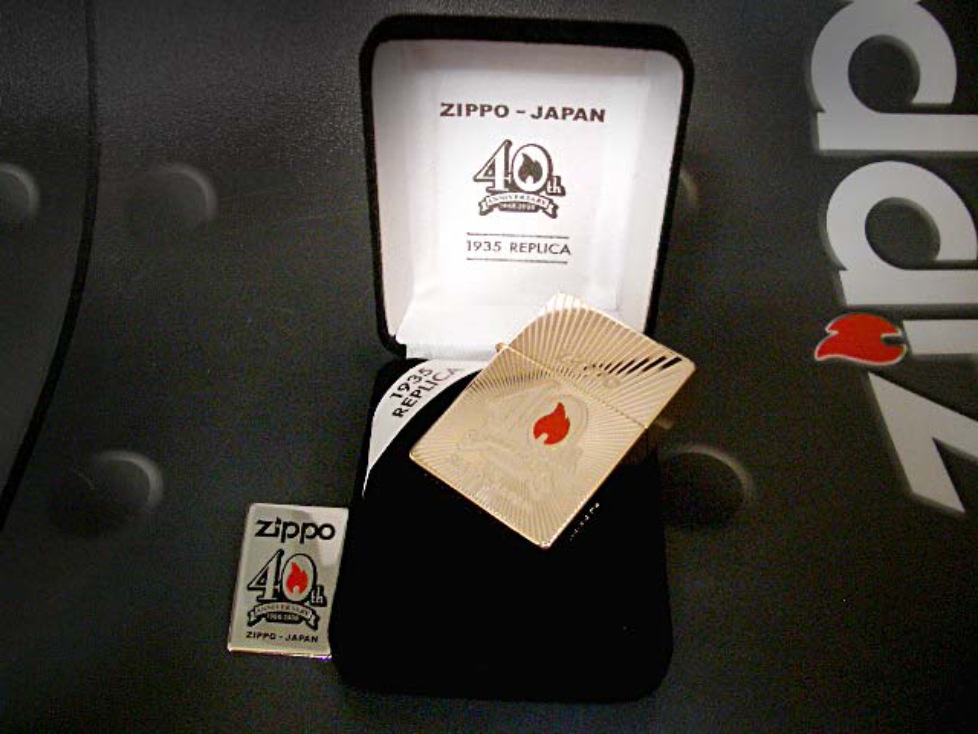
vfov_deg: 40.7
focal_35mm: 35
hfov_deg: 52.6
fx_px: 989
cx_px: 489
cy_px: 367
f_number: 2.6
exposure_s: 1/20
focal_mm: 5.8
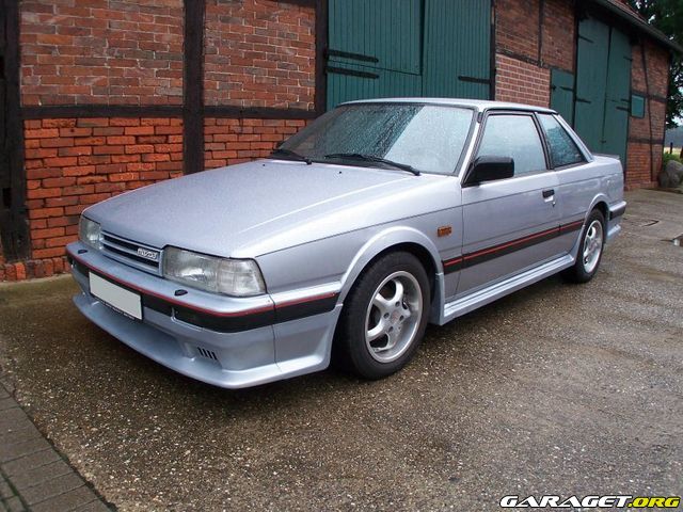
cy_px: 256
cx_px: 342
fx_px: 750
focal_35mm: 38
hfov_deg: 49.0
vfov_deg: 37.7
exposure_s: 1/250
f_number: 2.8
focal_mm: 6.3
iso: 80
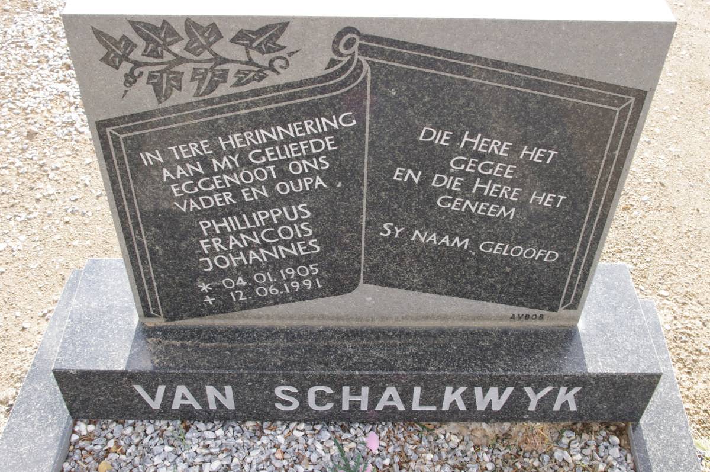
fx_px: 768
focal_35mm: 39
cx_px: 355
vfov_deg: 34.1
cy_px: 236
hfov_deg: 49.6
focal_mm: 26.25
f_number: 11
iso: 800
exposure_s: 1/125
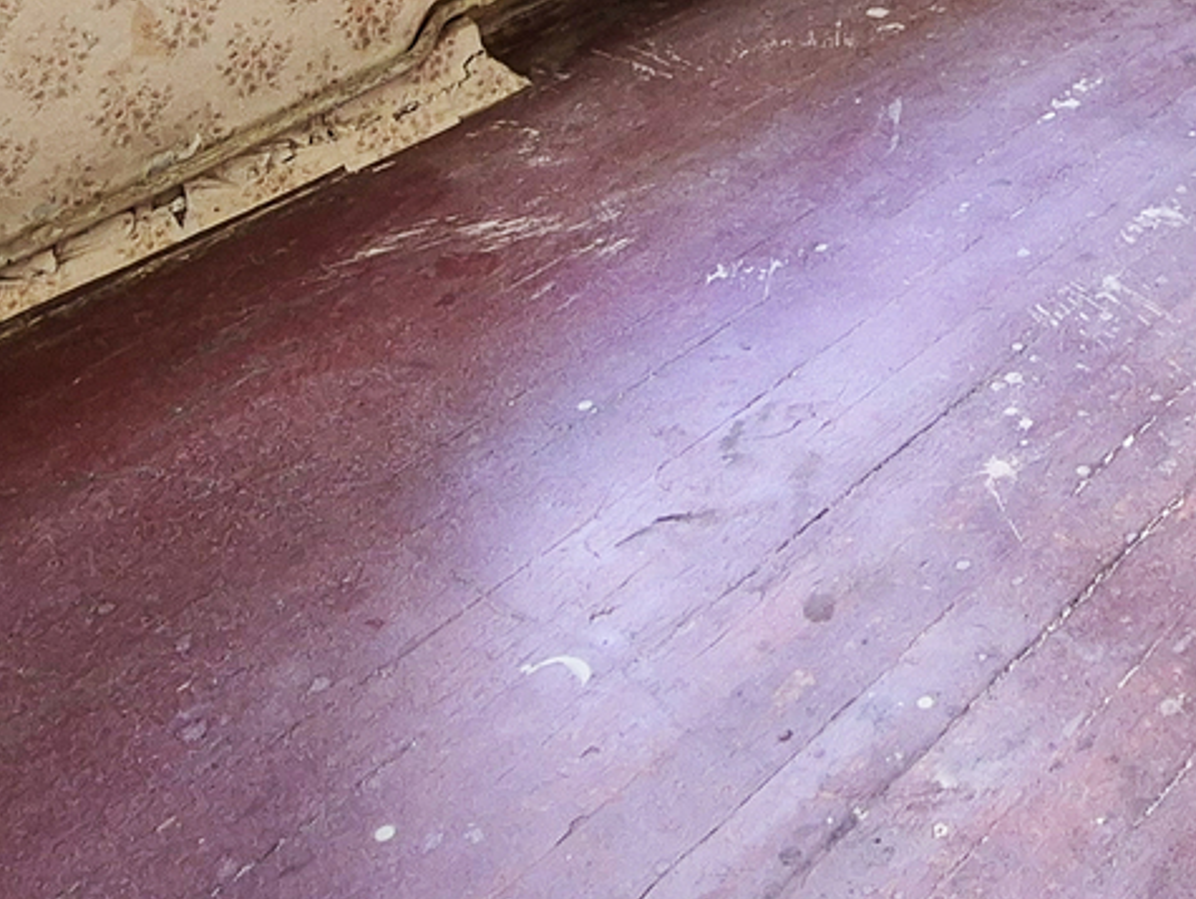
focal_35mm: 56
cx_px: 1153
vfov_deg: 21.1
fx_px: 1936
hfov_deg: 32.0
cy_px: -534
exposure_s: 1/50
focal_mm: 2.2
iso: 200
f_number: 2.2
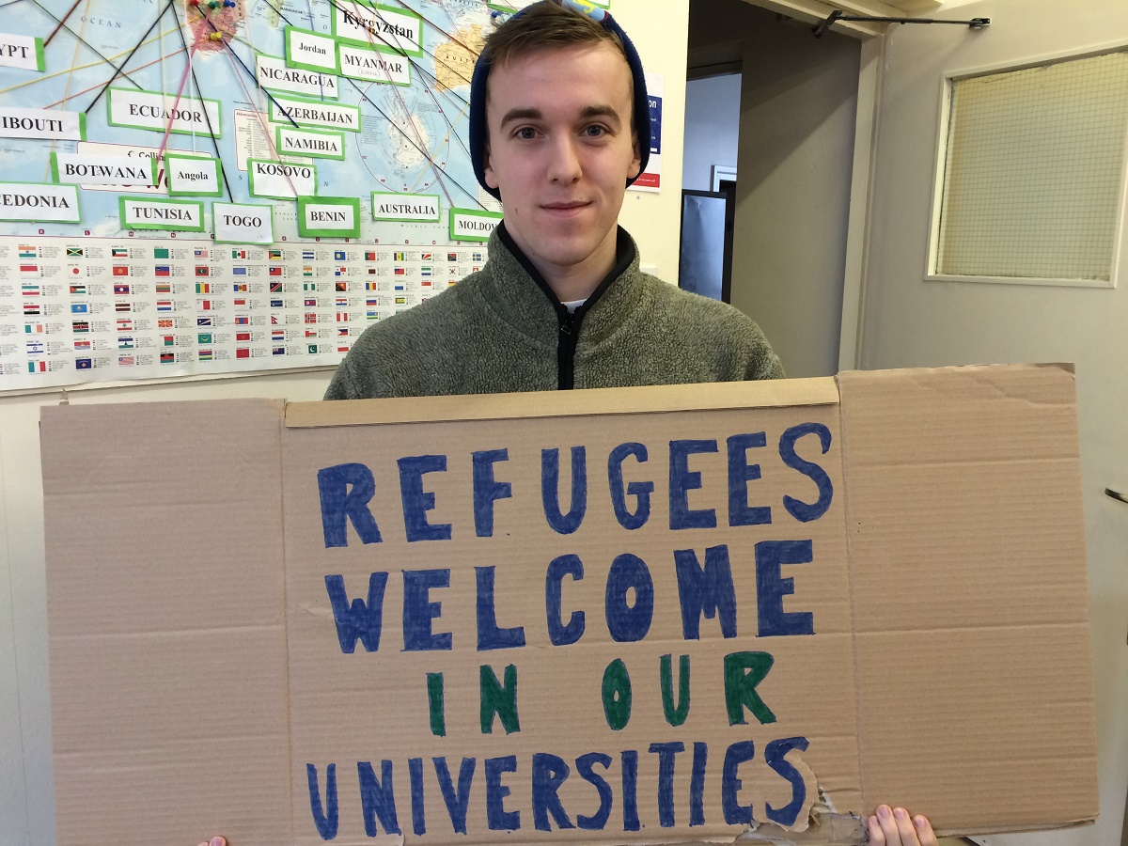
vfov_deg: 48.2
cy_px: 423
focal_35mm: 29
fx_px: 945
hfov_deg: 61.7
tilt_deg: -9.6
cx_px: 564
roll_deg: -0.2
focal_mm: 4.15
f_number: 2.2
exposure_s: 1/33
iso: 100
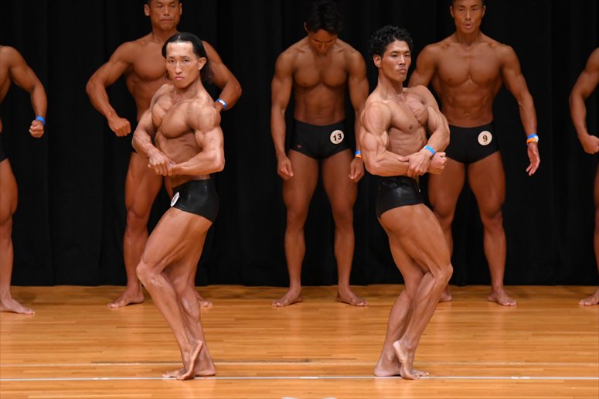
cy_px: 200
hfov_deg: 6.9
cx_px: 300
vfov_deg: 4.6
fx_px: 4989
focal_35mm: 300
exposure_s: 1/400
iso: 3200
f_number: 5.6
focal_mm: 200
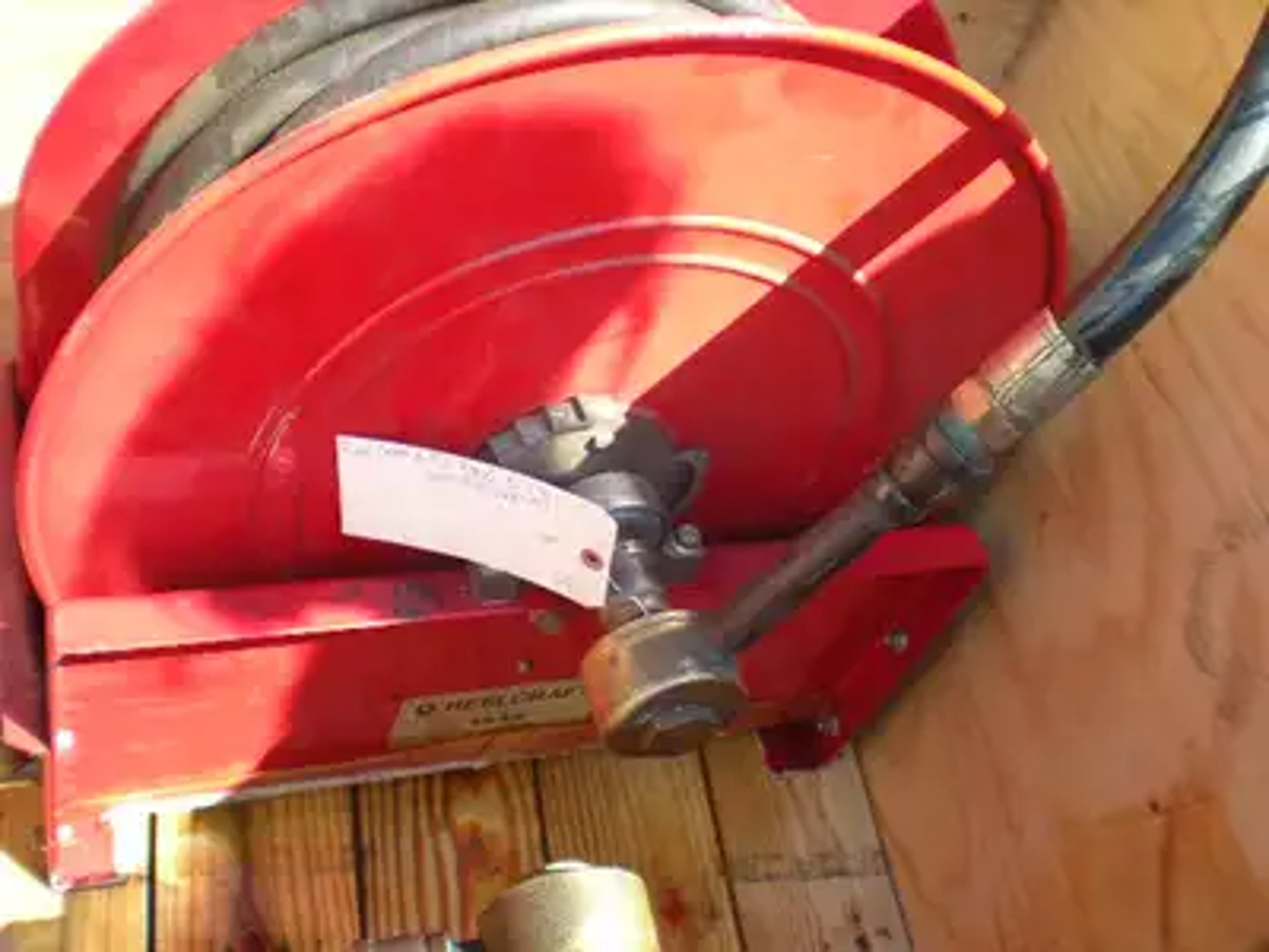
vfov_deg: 37.7
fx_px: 1393
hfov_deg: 49.0
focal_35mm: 38
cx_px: 634
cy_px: 476
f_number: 3.1
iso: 64
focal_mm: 6.3
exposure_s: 1/131
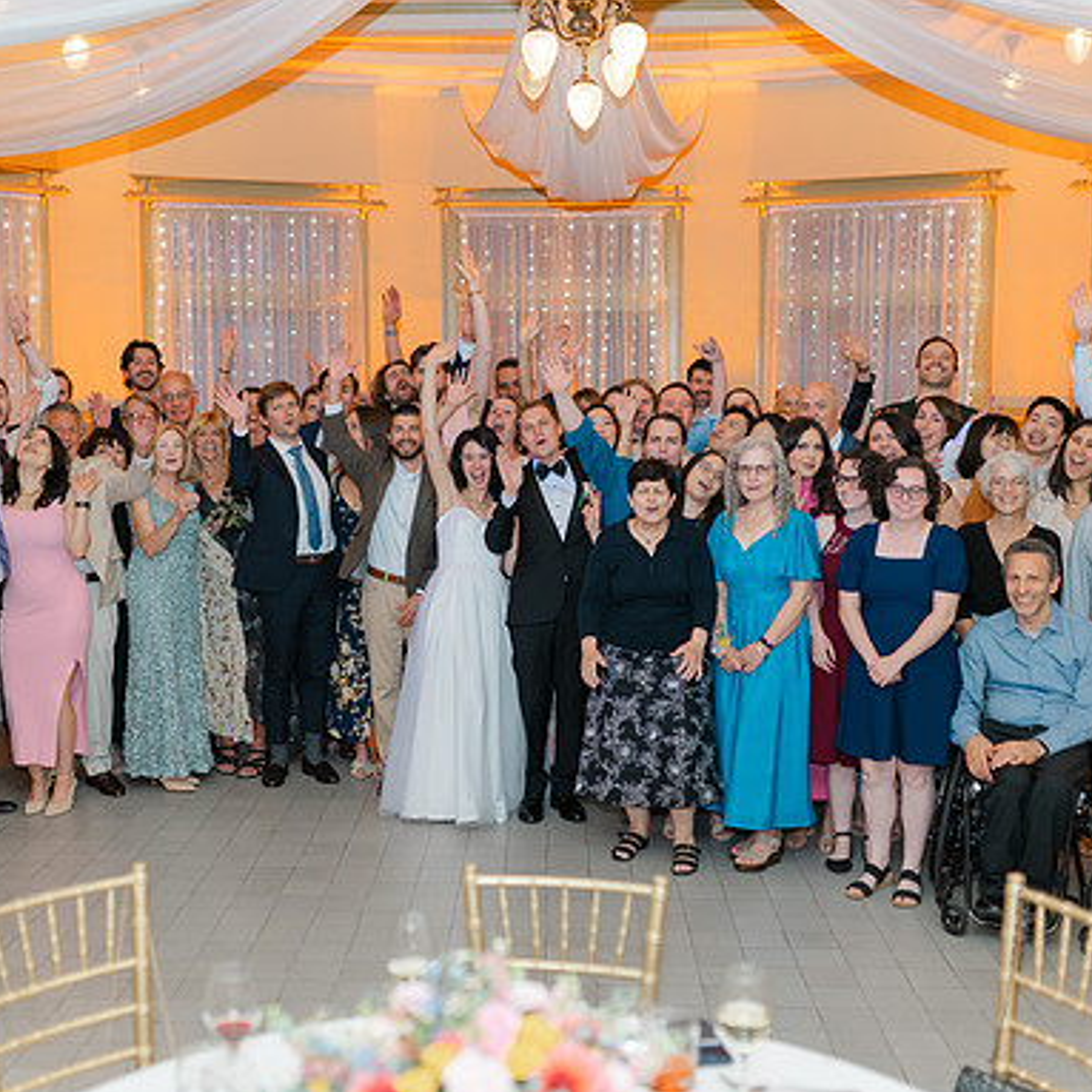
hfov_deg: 37.5
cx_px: 493
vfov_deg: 37.6
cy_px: 546
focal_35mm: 45
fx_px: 1606
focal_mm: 35
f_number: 1.8
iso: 320
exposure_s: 1/100
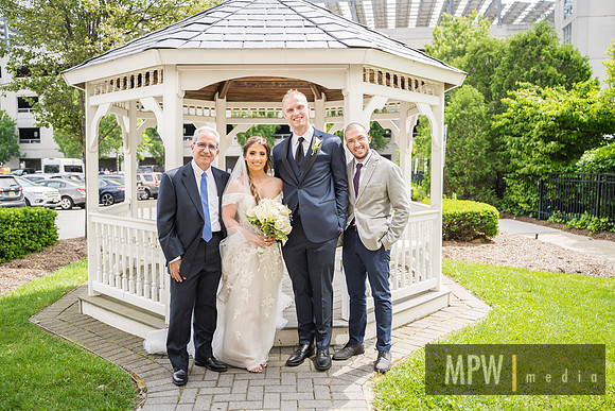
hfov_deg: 58.7
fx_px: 547
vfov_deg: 41.1
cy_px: 206
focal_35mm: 32
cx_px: 308
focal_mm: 32
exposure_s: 1/500
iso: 100
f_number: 2.8
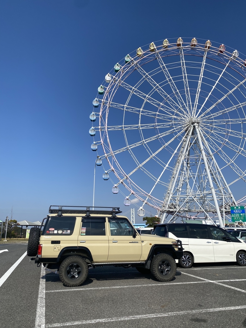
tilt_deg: +17.4
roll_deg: -0.1
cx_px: 123
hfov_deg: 53.1
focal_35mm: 26
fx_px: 246
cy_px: 164
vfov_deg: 67.3
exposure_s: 1/4808
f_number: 1.8
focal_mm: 4.25
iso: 32
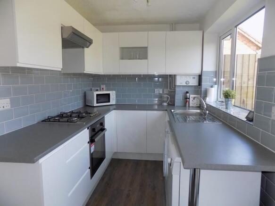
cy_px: 103
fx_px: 183
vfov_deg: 58.9
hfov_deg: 73.9
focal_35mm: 23
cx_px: 138
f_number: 3.1
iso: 80
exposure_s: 1/60
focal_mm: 4
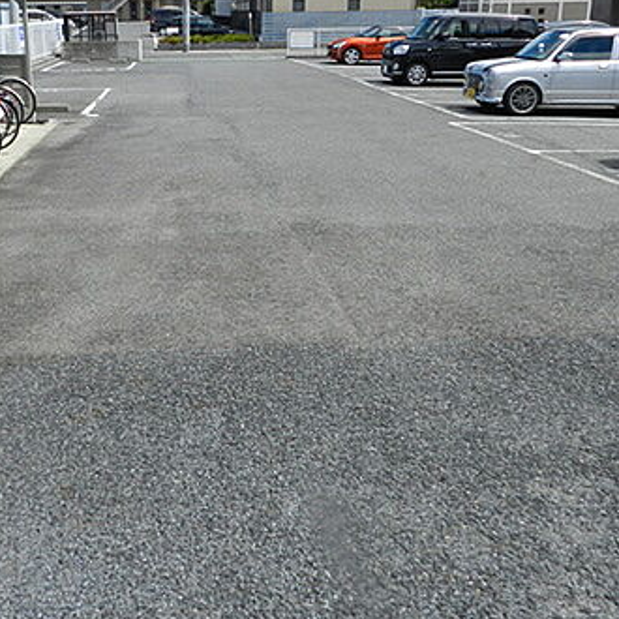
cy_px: 201
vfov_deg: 44.2
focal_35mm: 37
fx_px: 749
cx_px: 197
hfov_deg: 44.2
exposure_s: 1/800
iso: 160
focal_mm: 4
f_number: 4
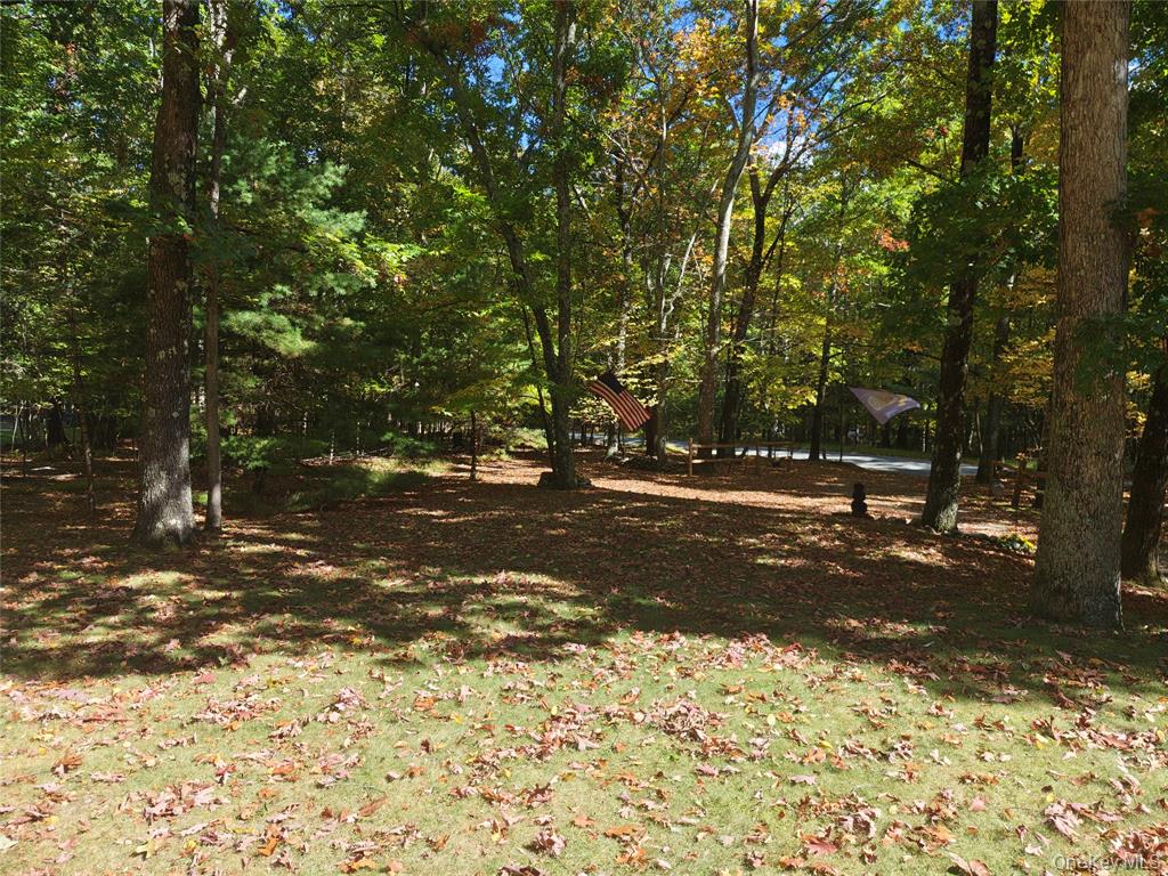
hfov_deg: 71.6
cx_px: 584
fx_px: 810
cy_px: 438
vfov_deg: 56.8
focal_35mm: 24
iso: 160
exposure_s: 1/120
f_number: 1.8
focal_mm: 5.41
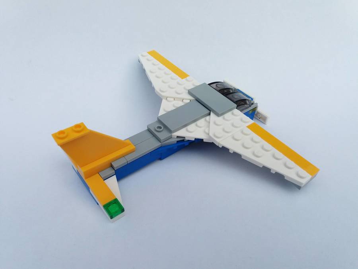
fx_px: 290
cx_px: 179
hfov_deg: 63.4
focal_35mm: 28
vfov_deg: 49.7
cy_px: 134
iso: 64
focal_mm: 3.7
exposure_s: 1/1873
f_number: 1.9
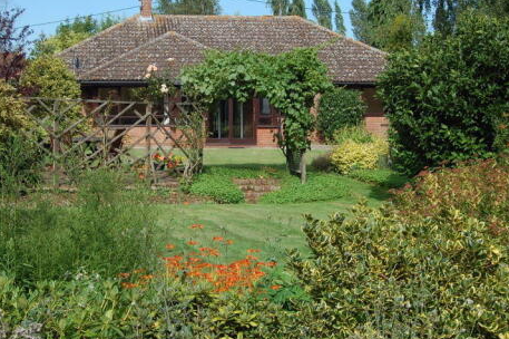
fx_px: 943
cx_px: 219
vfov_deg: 20.3
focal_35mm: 67
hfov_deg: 30.2
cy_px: 124
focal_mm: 31
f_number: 8
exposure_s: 1/250
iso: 200
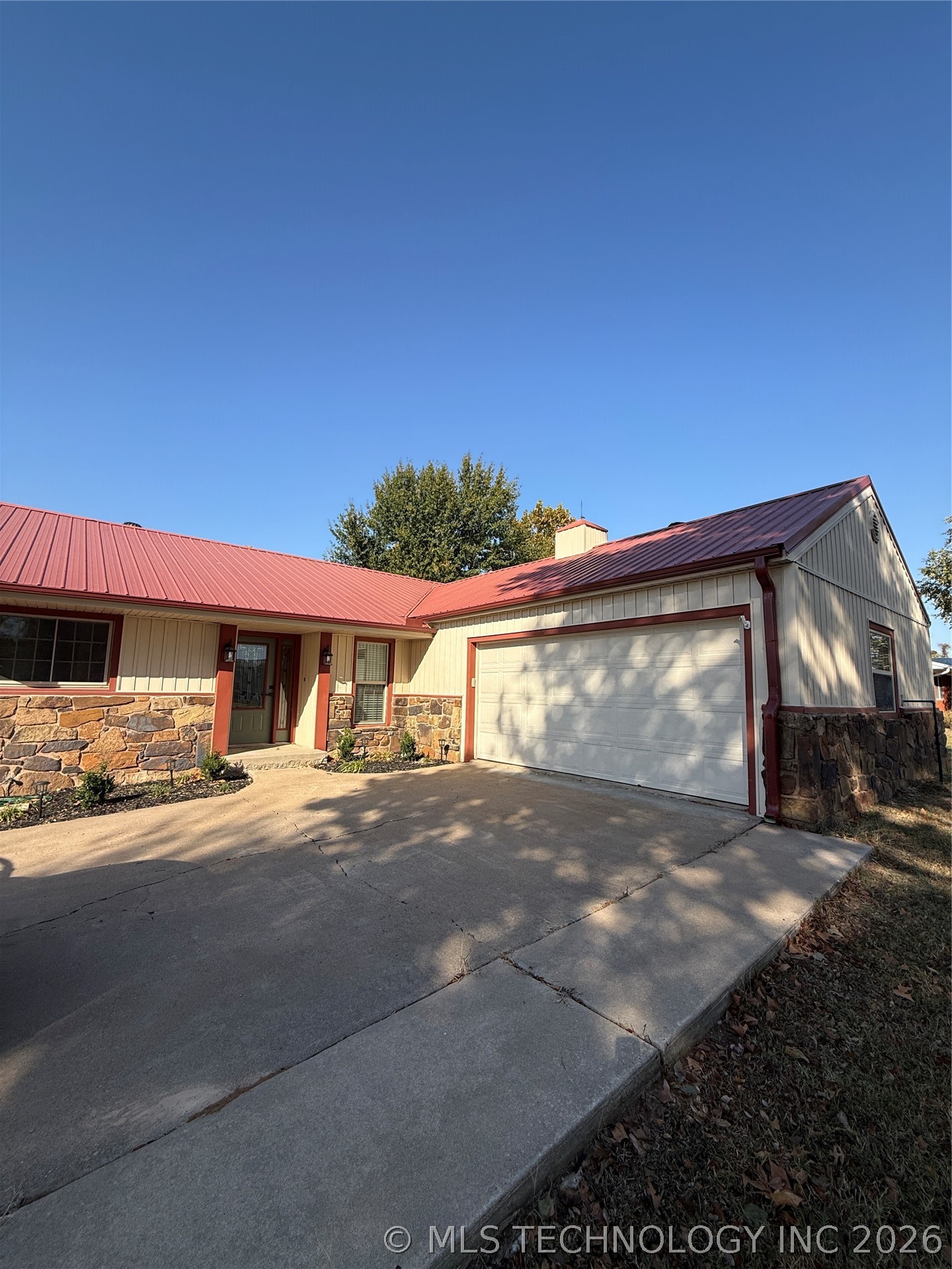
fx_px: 513
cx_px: 476
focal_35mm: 14
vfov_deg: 102.1
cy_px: 634
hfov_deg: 85.7
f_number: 2.2
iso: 50
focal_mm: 2.22
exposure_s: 1/1368
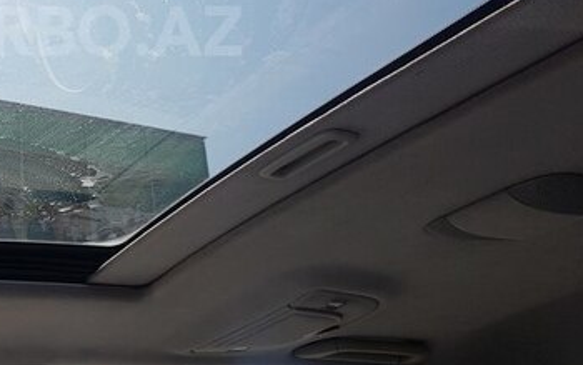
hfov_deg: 36.7
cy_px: 31
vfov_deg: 24.1
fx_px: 826
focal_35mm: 52
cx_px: 72
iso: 40
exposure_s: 1/499
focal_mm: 4.2
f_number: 1.7
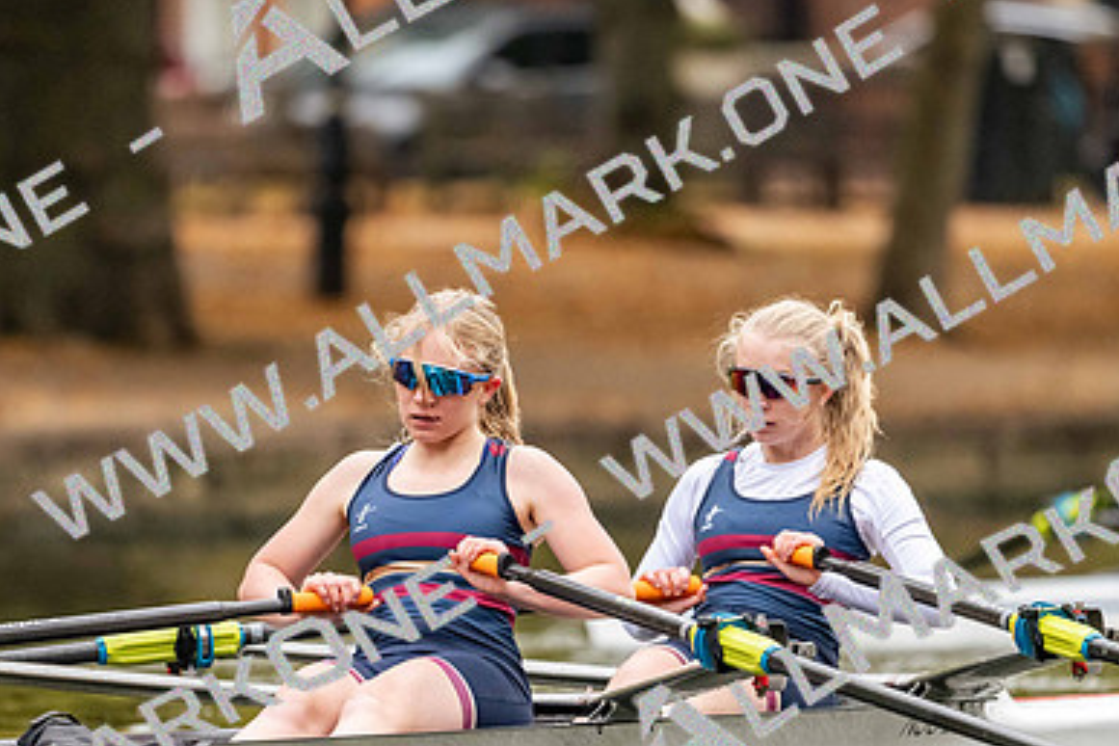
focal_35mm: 600
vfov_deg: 2.3
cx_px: 390
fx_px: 18649
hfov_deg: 3.4
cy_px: 548
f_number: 4.5
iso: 4500
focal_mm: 400
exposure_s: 1/2000
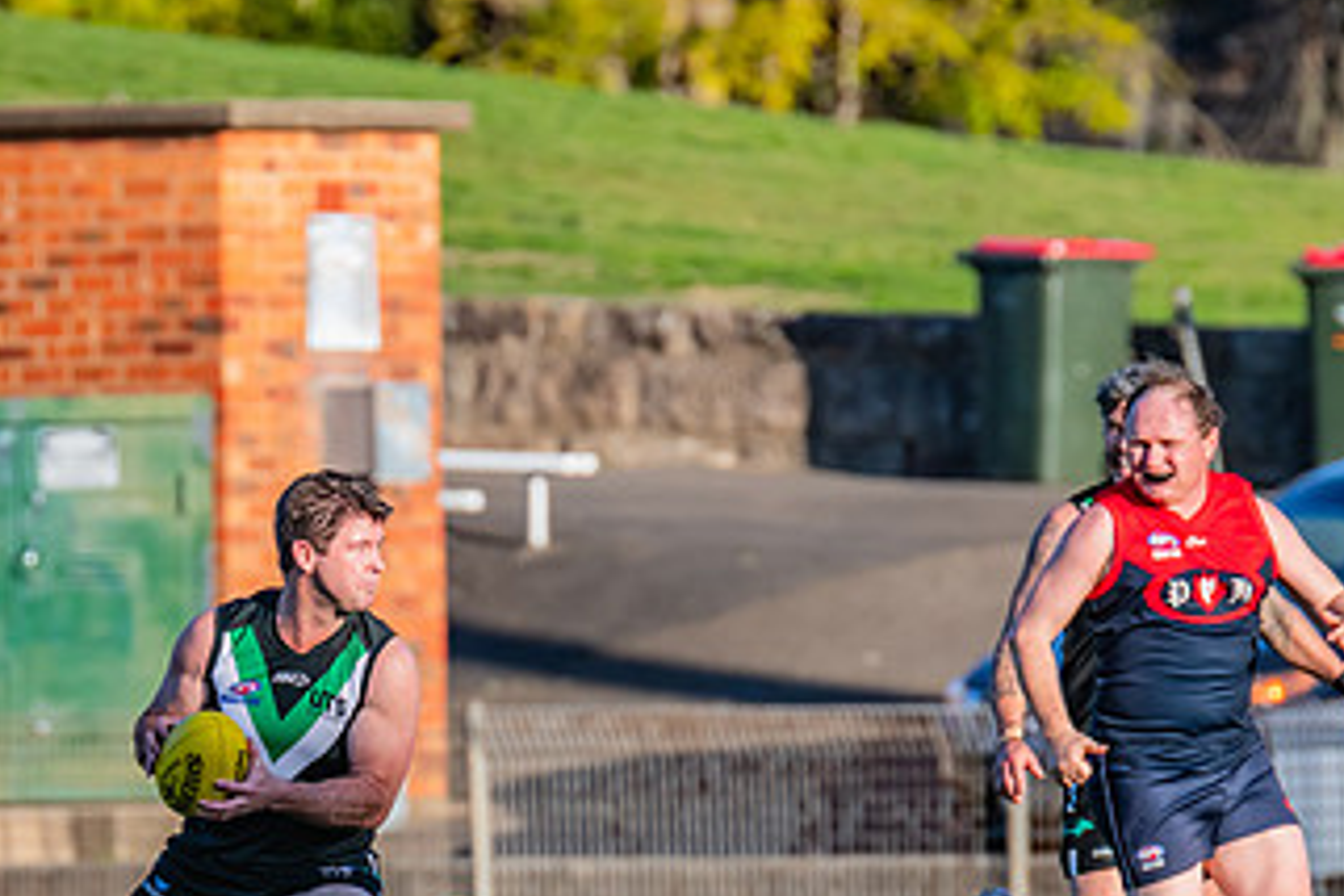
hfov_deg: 2.6
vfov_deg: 1.7
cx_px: 176
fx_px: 29678
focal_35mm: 795
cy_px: 665
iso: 800
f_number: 7.1
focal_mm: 420
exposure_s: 1/1600
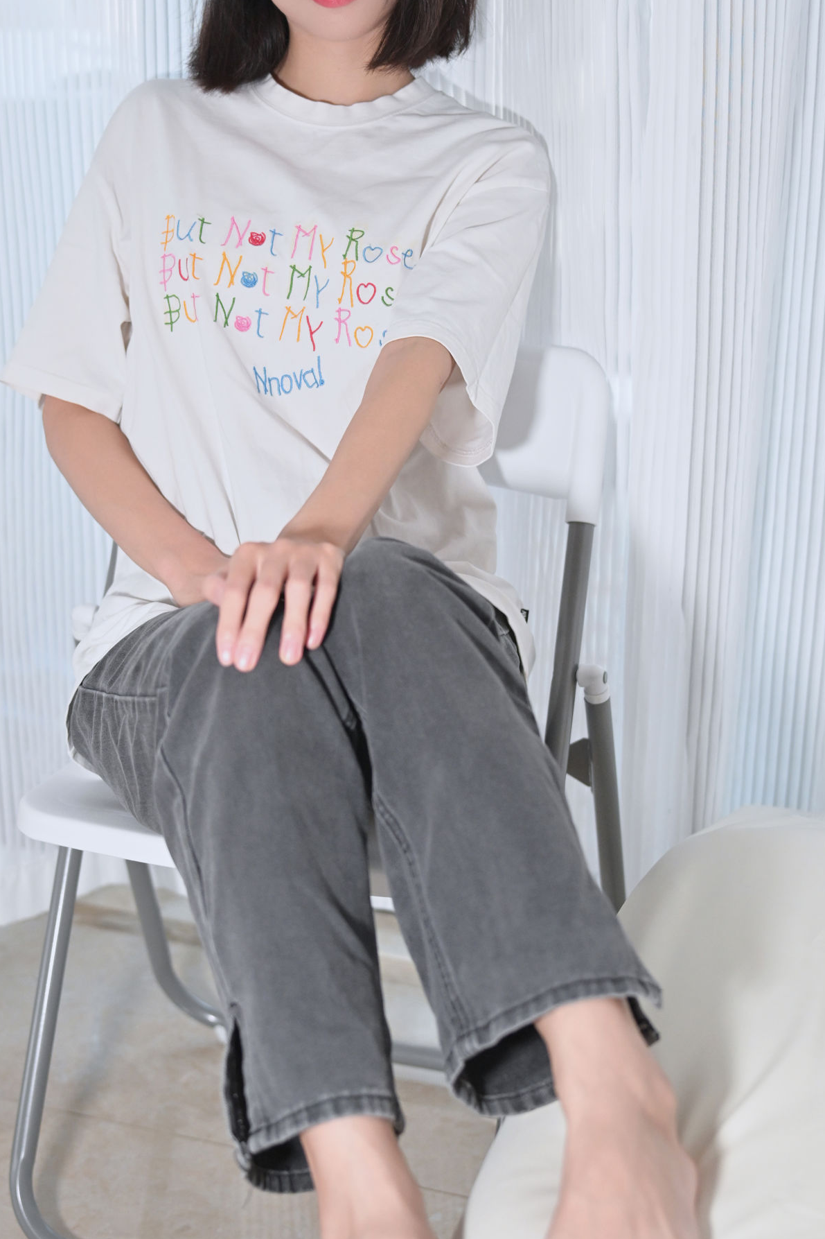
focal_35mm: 68
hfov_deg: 20.0
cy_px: 563
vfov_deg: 29.6
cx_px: 393
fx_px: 2338
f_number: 2.2
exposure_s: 1/100
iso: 1800
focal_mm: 45
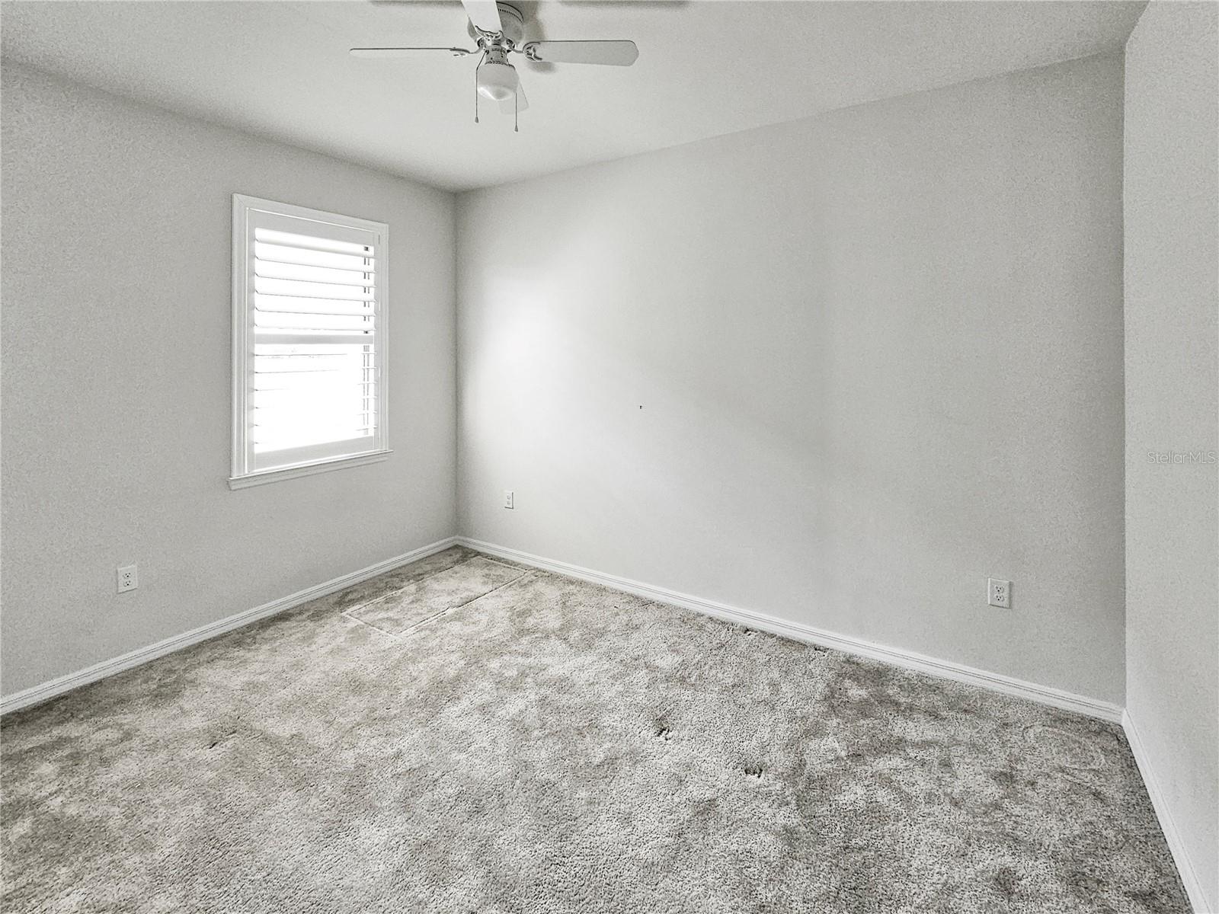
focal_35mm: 13
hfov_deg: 106.2
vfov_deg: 89.9
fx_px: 458
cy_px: 457
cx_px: 610
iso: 160
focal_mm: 2.2
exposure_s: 1/60
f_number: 2.2
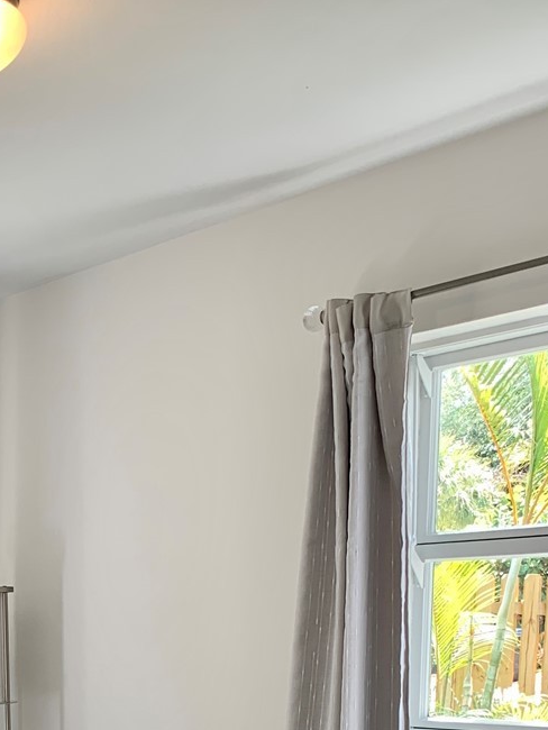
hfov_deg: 21.5
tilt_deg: -8.5
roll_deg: +1.6
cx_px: -92
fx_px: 1350
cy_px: 876
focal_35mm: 64
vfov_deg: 26.8
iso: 25
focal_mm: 4.25
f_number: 1.8
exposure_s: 1/128
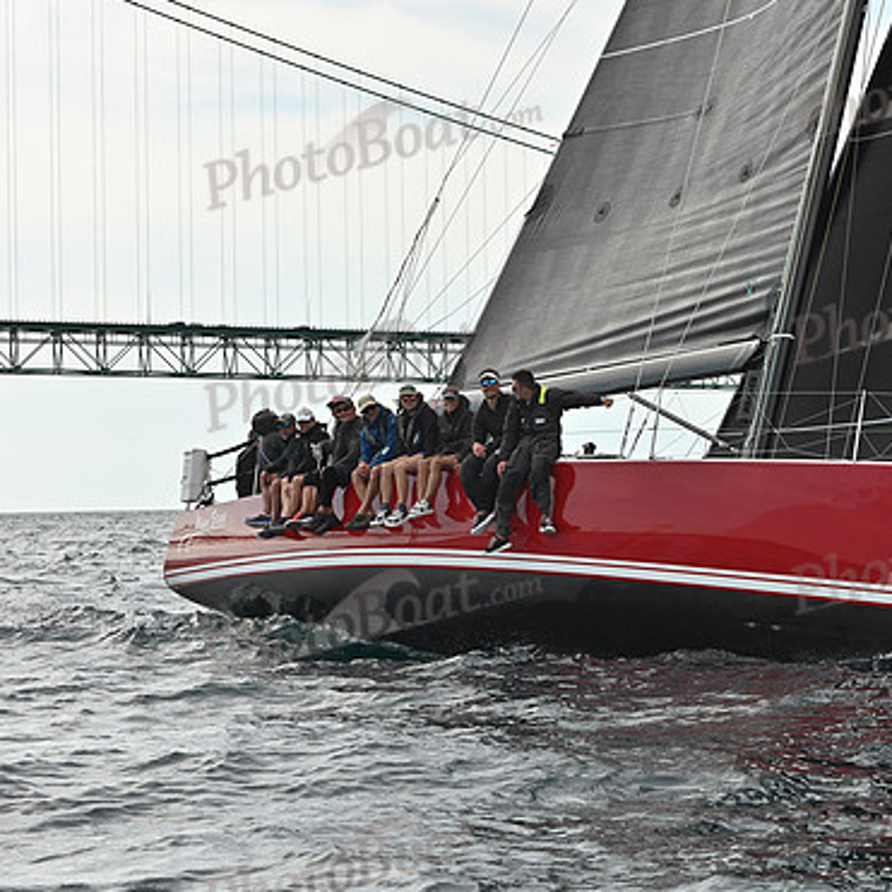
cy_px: 460
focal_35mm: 93
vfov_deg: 18.7
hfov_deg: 18.6
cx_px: 668
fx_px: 2711
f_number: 7.1
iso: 320
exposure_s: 1/1000
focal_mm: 70
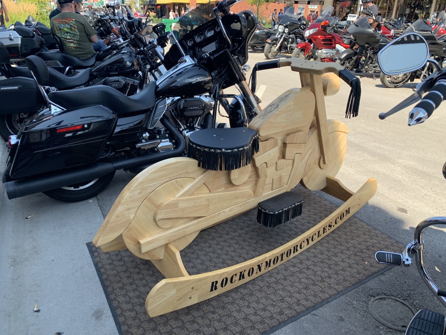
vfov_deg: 53.1
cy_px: 168
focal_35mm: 26
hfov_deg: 67.3
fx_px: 335
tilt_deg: -22.7
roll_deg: -1.2
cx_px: 223
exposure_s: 1/488
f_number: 1.8
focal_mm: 4.25
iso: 25
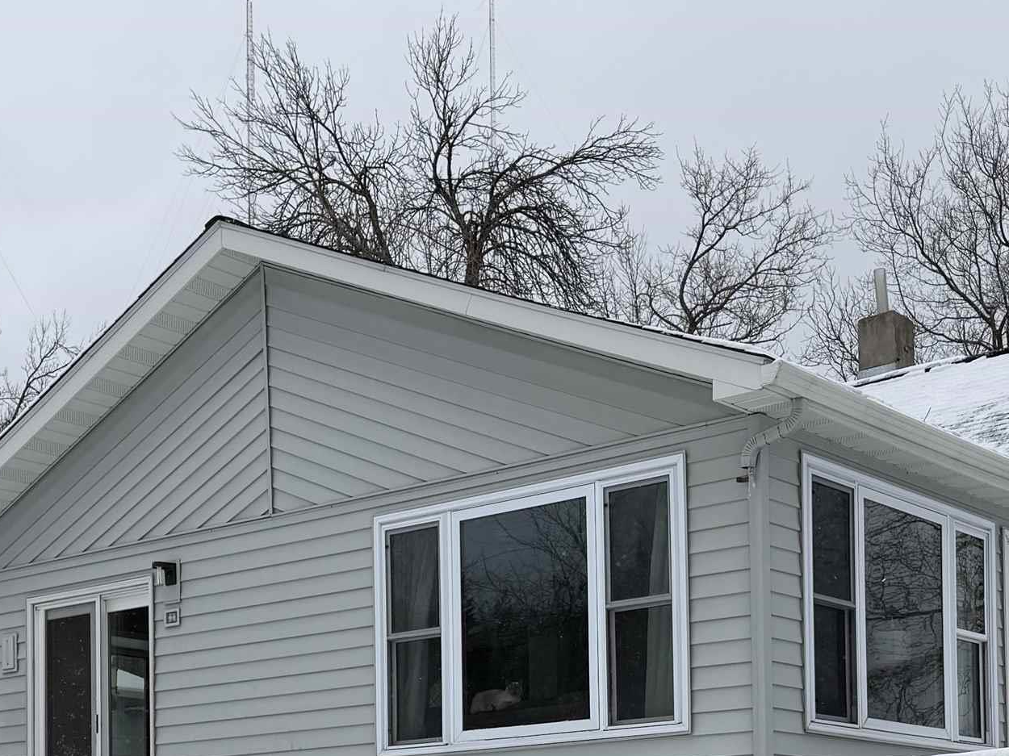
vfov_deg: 23.4
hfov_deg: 32.6
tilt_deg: +2.5
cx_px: 622
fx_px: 1719
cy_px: 818
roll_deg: +1.5
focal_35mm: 59
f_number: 1.78
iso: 80
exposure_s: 1/4975
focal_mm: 6.76
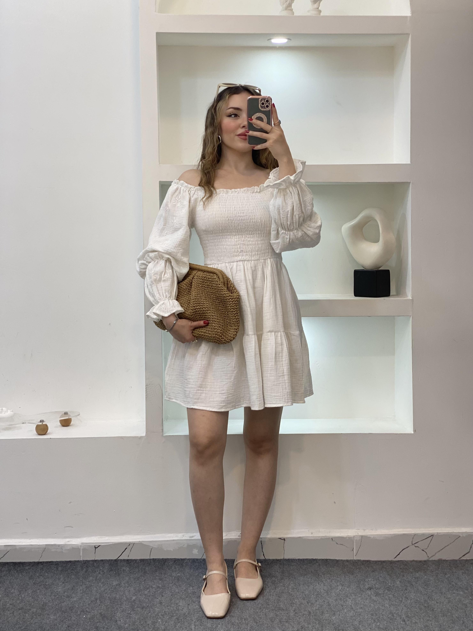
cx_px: 236
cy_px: 316
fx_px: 947
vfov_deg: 36.8
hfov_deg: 28.0
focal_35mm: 52
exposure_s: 1/100
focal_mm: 6
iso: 64
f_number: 2
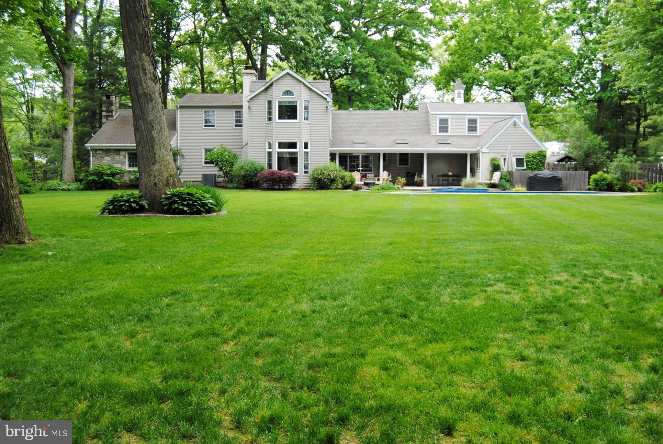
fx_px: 664
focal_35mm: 36
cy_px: 222
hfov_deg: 53.0
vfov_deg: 37.0
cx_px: 332
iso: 125
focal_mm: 24
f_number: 5.6
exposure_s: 1/125
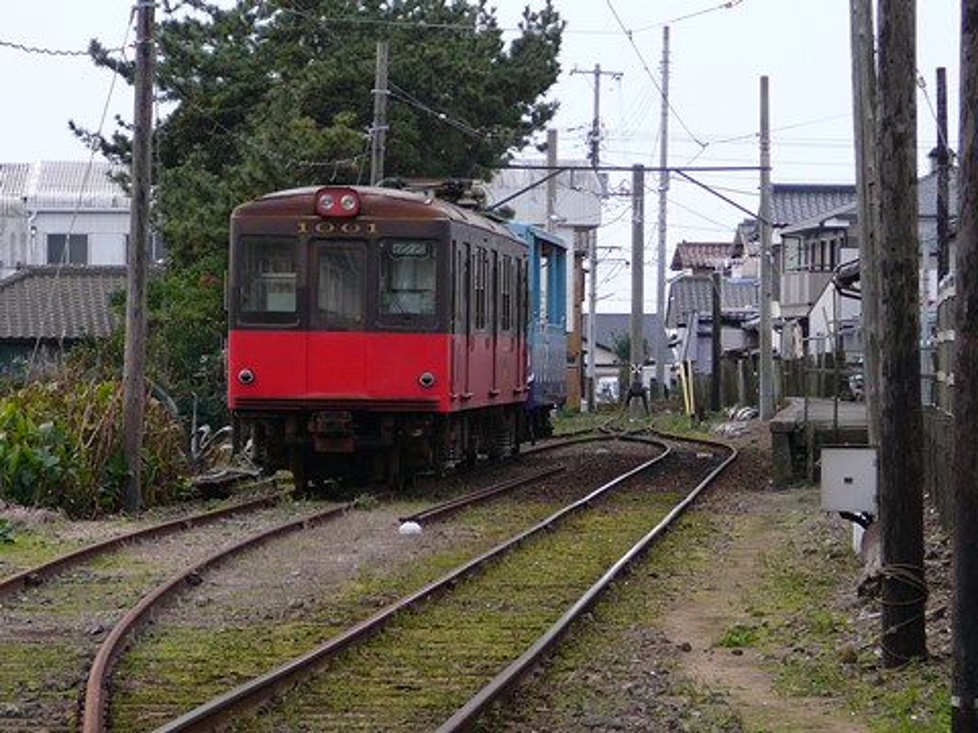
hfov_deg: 10.7
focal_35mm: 185
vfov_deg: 8.0
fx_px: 5227
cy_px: 366
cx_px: 489
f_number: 4
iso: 80
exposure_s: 1/250
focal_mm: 22
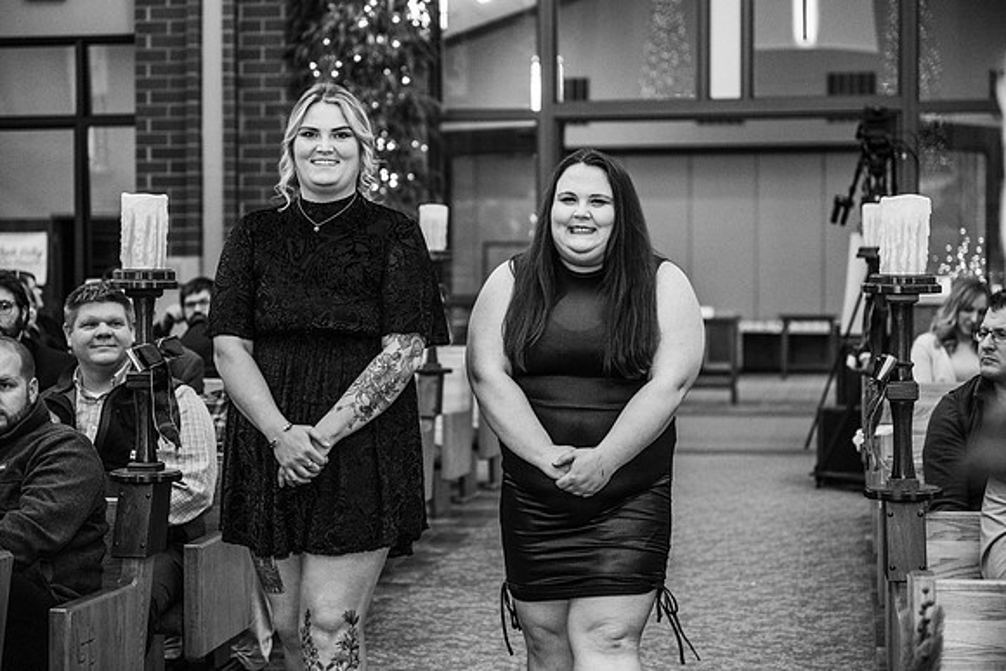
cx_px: 503
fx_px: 1956
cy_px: 336
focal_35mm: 70
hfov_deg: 28.8
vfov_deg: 19.5
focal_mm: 70
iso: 2000
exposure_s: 1/200
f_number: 2.8
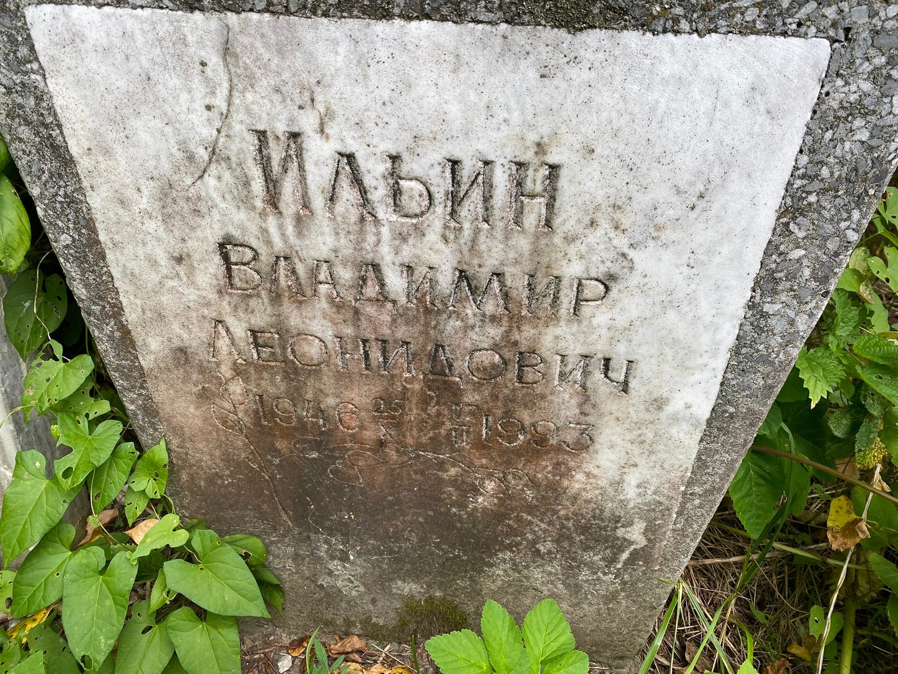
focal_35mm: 26
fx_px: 674
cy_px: 337
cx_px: 449
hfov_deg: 67.3
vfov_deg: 53.1
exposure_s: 1/186
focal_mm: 4.25
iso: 32
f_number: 1.8
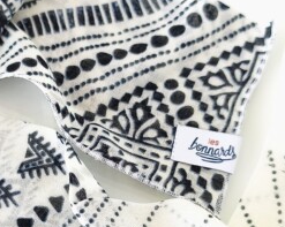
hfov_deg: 25.0
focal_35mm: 76
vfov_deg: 20.0
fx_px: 640
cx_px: 103
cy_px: 164
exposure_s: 1/25
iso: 50
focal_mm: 6.14
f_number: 1.65
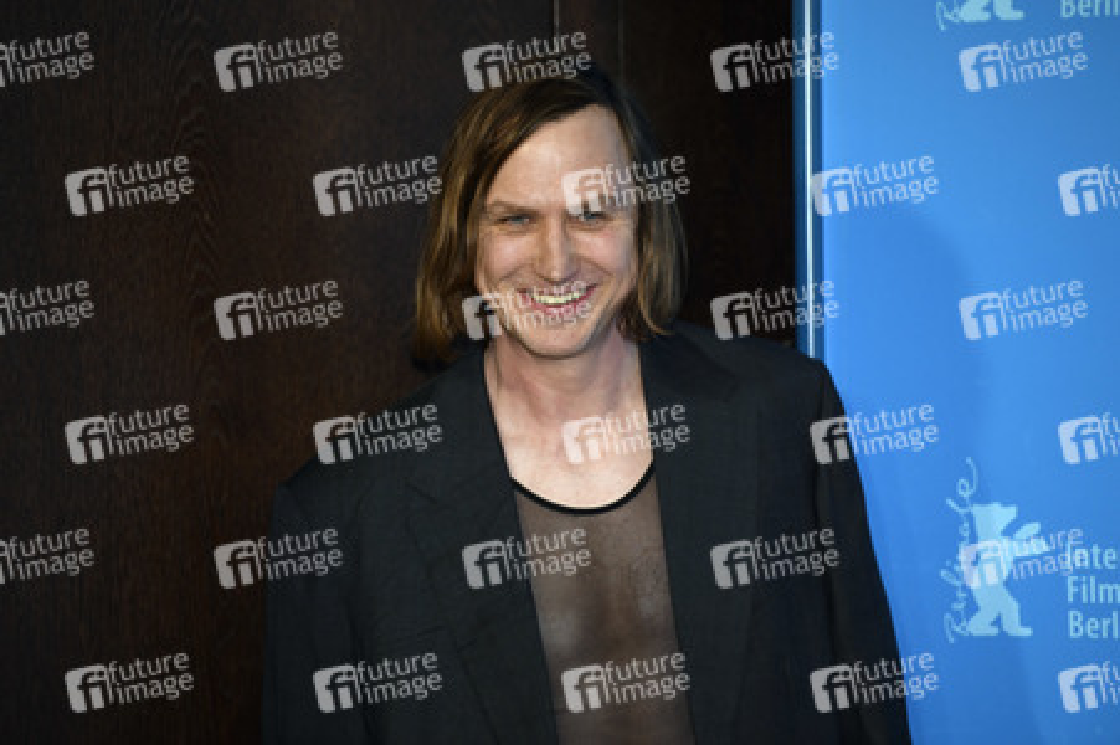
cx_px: 560
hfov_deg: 10.3
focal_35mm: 200
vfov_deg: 6.9
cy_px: 372
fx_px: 6217
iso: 800
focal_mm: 200
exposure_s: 1/400
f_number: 3.5
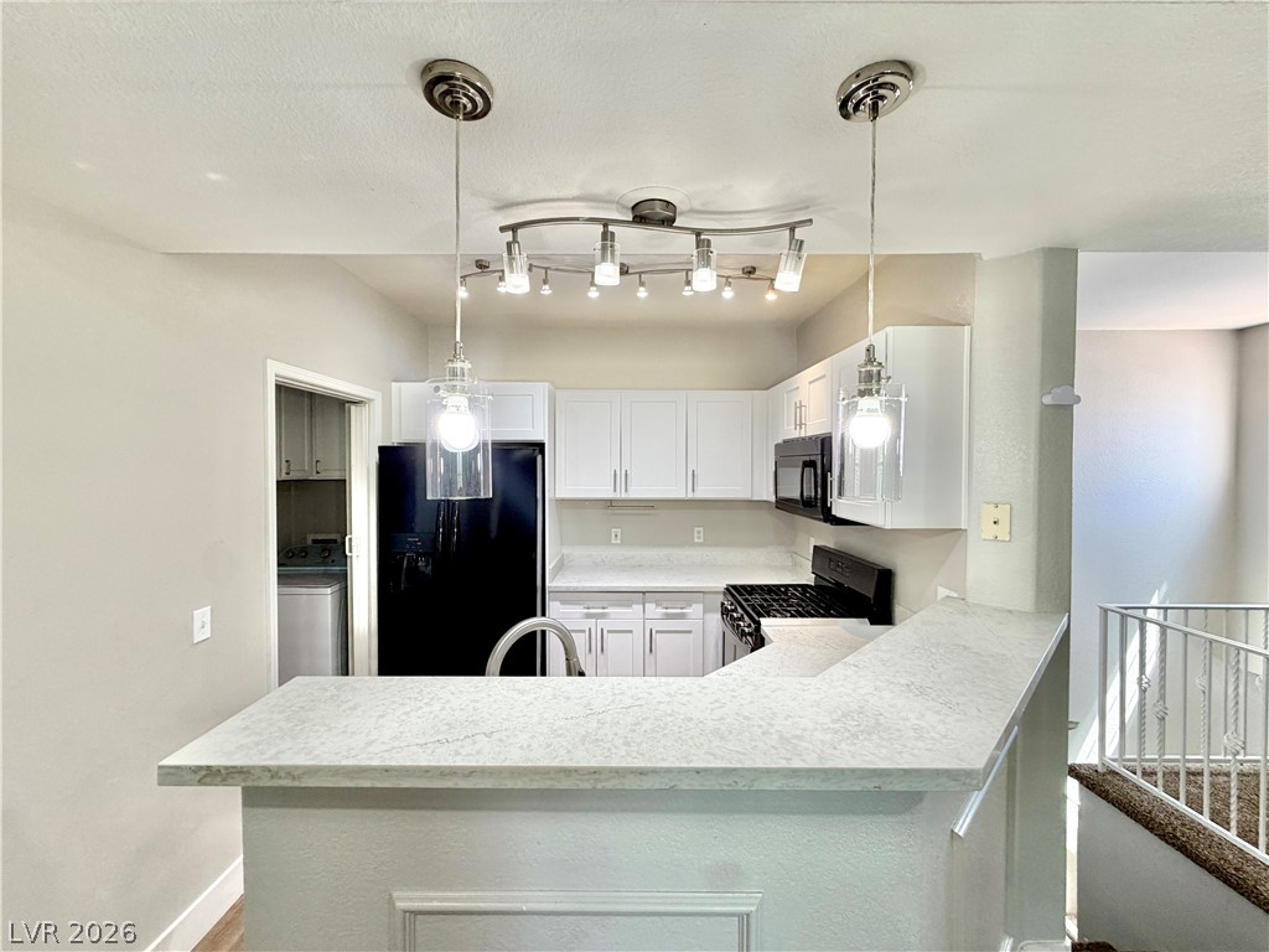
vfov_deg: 85.7
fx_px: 513
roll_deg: -0.2
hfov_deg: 102.1
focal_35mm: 14
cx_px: 634
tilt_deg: -1.3
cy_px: 476
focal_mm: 2.22
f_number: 2.2
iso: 160
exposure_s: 1/120
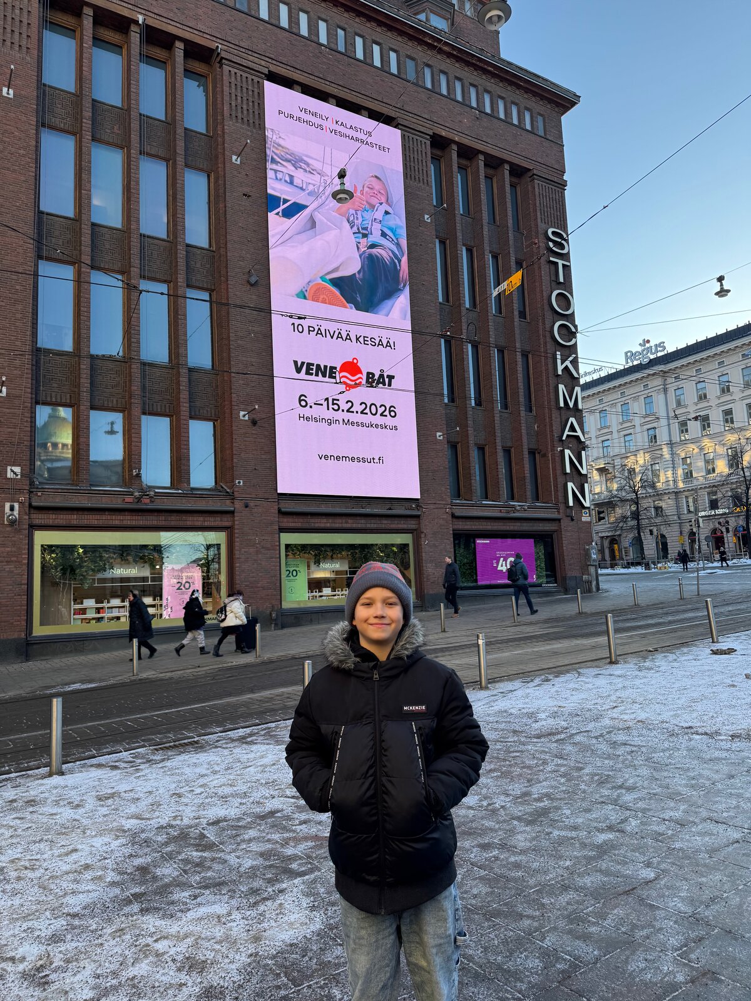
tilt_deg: +7.4
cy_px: 500
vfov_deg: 71.6
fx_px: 694
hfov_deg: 56.8
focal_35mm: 24
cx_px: 376
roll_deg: +2.6
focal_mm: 6.76
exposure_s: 1/664
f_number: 1.78
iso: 80
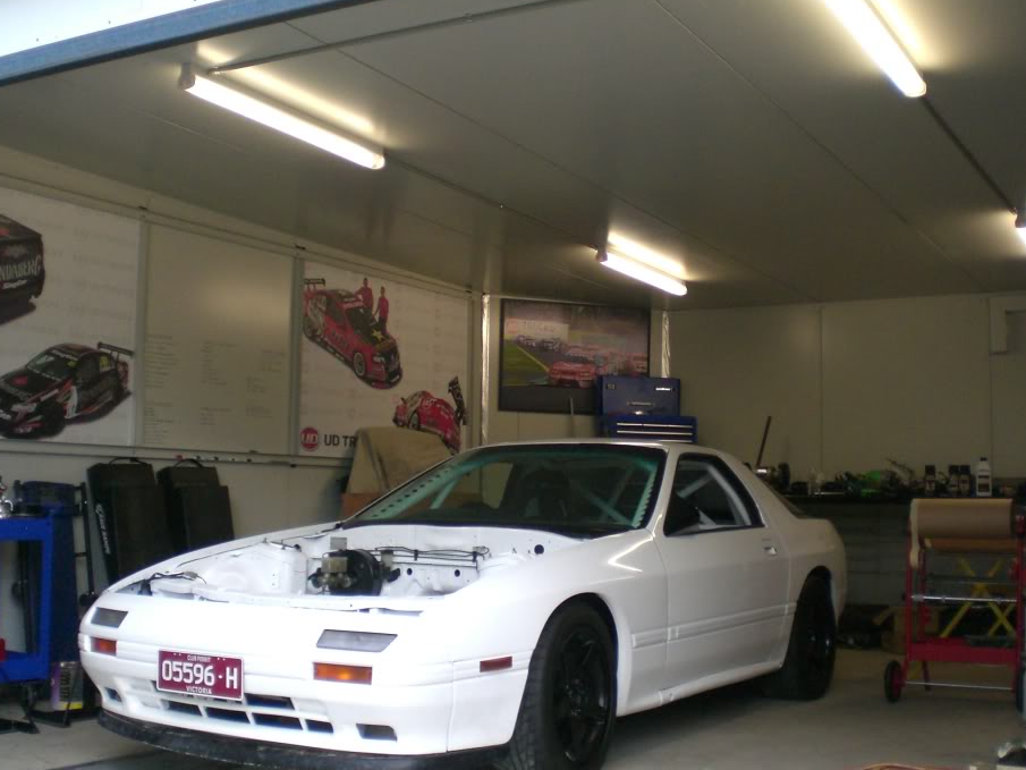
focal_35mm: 43
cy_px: 371
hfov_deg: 43.8
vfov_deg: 33.6
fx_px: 1275
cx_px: 571
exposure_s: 1/100
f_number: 3.1
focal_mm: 6.3
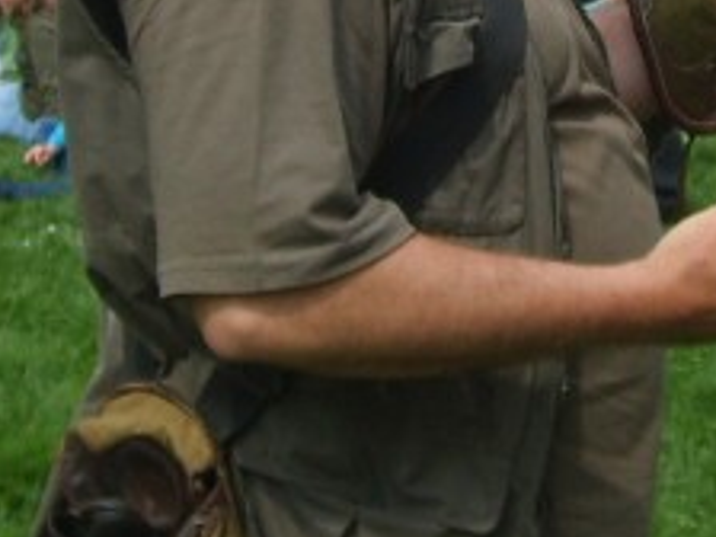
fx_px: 2586
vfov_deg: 11.7
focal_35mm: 125
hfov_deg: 15.5
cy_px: -74
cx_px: 678
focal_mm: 5.8
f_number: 2.8
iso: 50
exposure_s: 1/1000
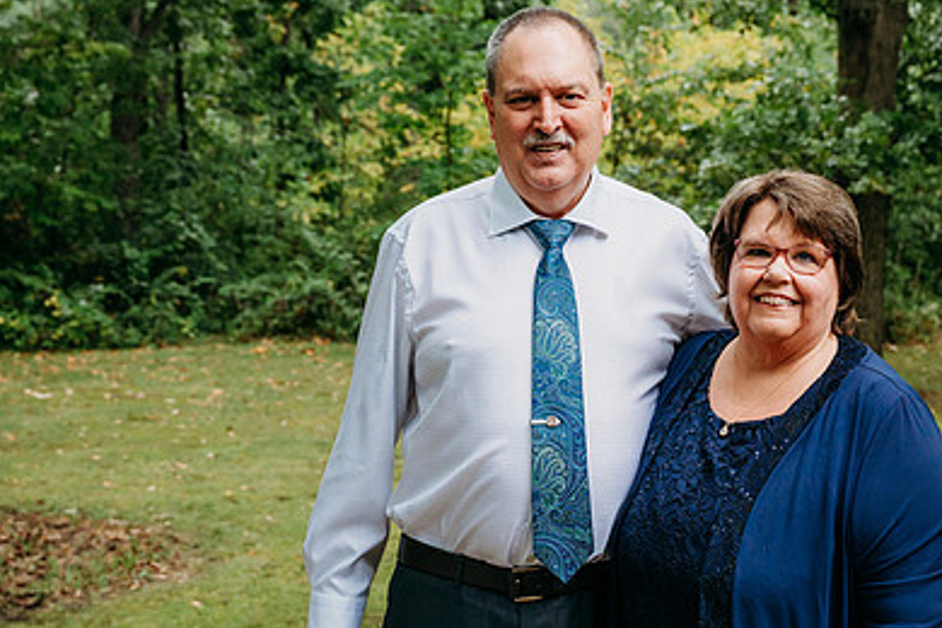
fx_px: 1779
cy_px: 314
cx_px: 720
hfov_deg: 29.1
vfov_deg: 20.0
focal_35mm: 68
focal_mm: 42
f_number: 5
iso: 200
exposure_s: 1/400
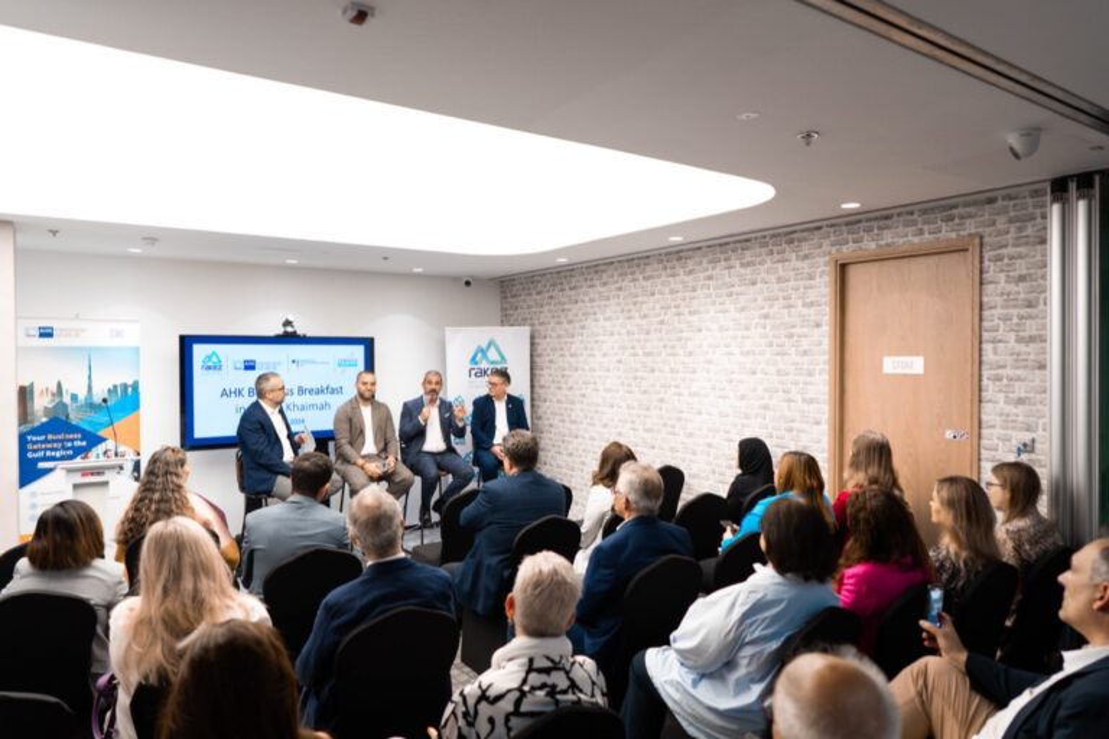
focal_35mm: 25
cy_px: 370
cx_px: 554
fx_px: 770
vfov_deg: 51.3
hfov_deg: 71.5
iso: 400
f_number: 2.8
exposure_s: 1/125
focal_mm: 25
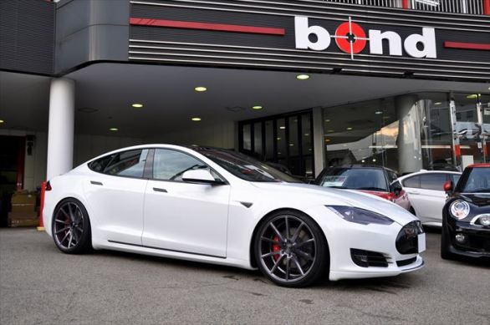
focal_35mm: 33
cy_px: 162
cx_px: 245
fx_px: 449
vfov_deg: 39.9
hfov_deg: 57.3
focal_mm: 22
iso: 200
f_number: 6.3
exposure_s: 1/125
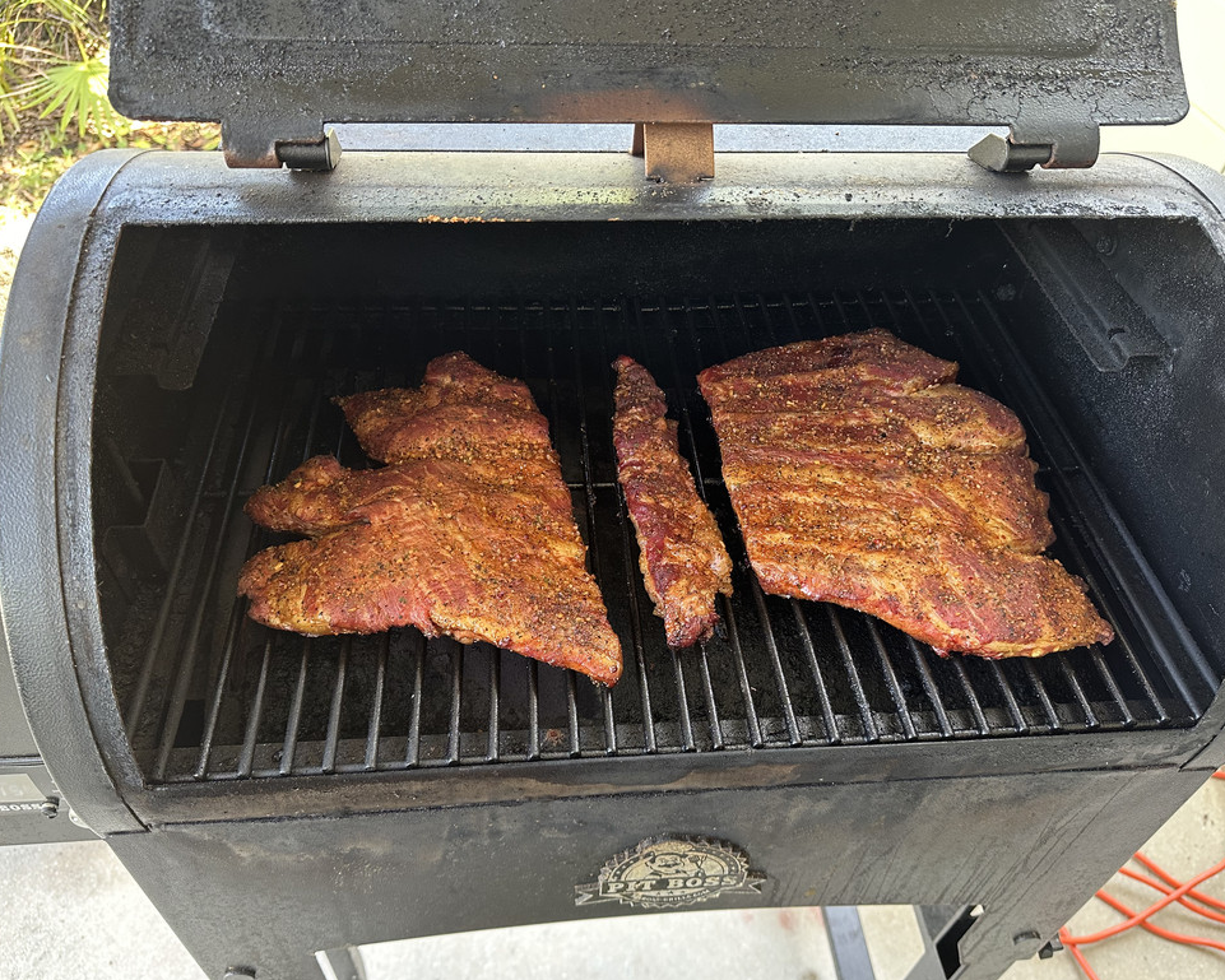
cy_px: 507
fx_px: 943
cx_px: 605
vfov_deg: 54.9
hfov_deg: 66.0
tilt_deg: -47.2
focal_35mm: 26
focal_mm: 6.86
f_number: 1.78
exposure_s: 1/106
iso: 250
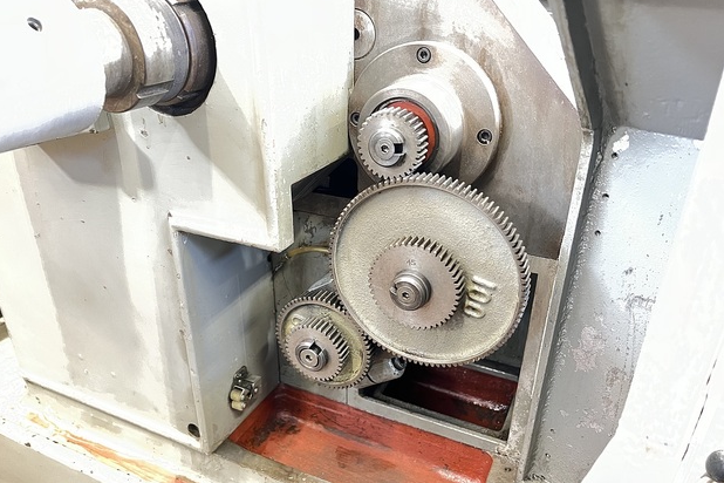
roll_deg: -0.2
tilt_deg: -30.2
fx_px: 563
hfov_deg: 65.5
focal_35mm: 28
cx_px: 350
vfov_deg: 46.3
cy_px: 278
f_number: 1.5
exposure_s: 1/27
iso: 1000
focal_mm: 5.7
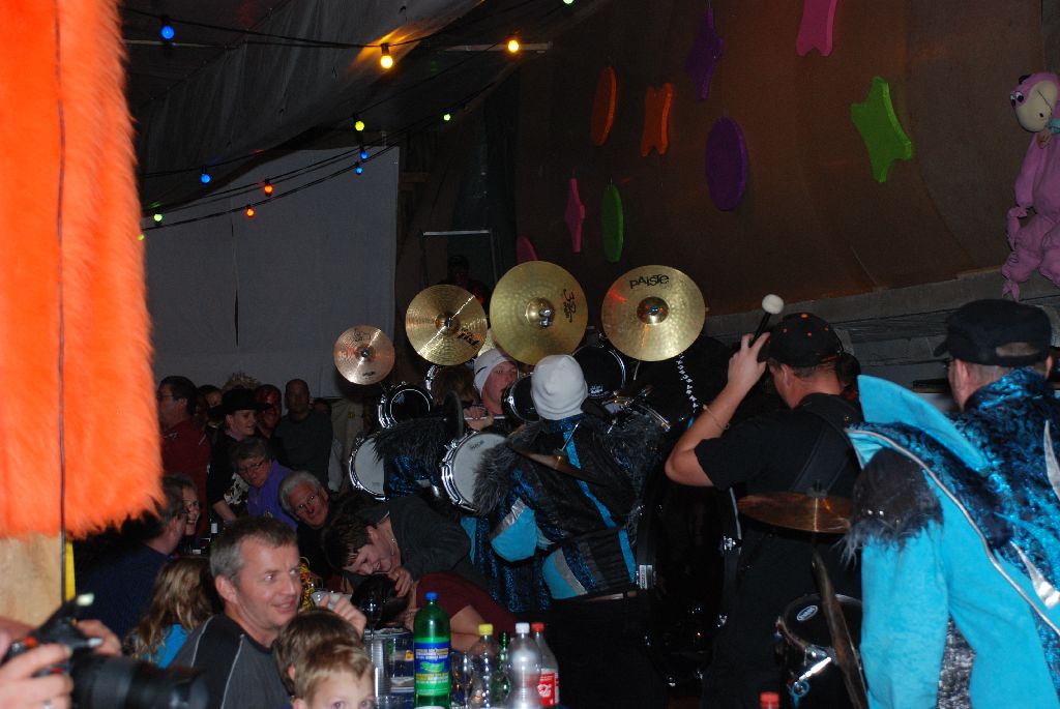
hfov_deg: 28.0
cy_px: 354
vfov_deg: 19.0
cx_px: 530
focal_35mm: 72
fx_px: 2122
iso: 400
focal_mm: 48
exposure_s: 1/60
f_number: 4.8
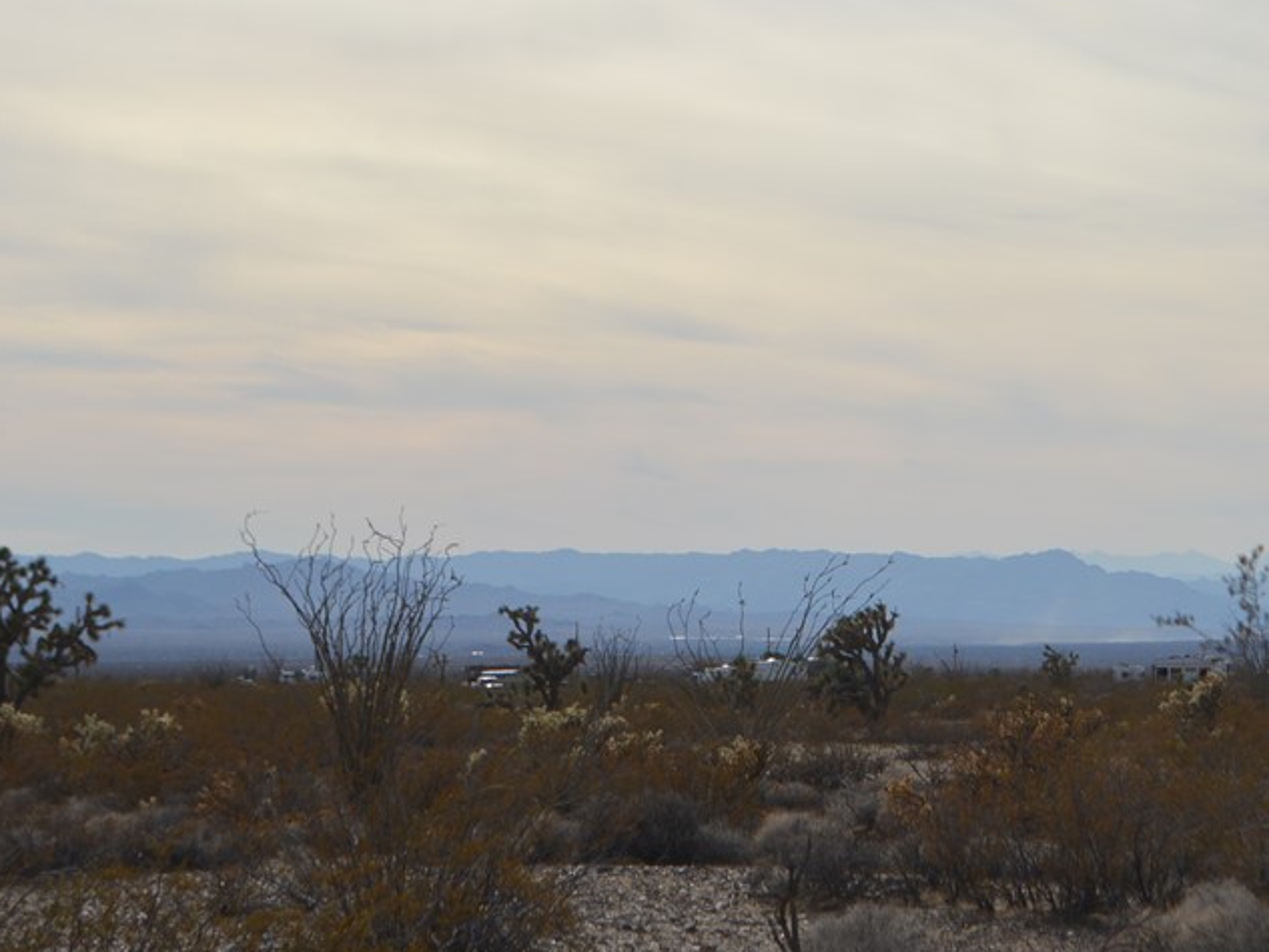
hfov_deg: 14.4
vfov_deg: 10.9
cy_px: 375
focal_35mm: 136
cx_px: 1012
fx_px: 4980
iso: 320
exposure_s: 1/2000
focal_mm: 55
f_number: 8
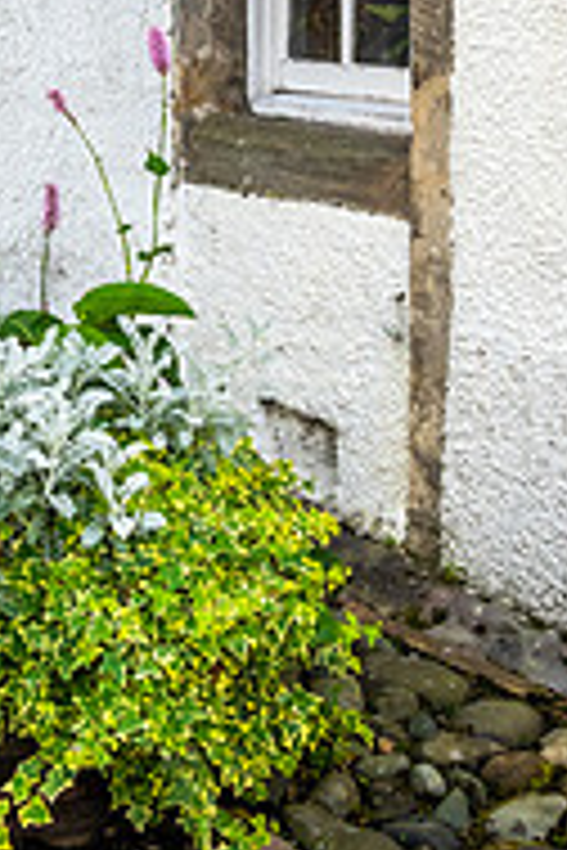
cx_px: 184
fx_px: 2079
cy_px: 189
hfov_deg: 15.5
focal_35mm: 88
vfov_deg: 22.8
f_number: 10
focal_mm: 13.84
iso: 250
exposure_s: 1/160
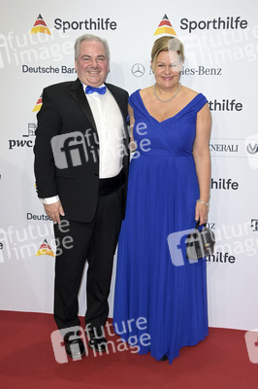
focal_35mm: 48
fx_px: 517
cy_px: 194
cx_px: 129
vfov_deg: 41.1
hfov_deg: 28.0
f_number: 6.3
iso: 640
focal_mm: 48
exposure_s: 1/250
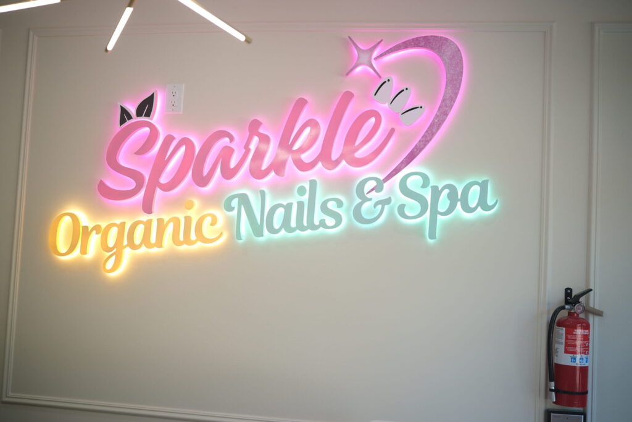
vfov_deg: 32.6
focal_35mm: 41
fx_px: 720
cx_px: 316
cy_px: 211
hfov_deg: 47.4
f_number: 1.2
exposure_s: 1/320
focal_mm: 27
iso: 160
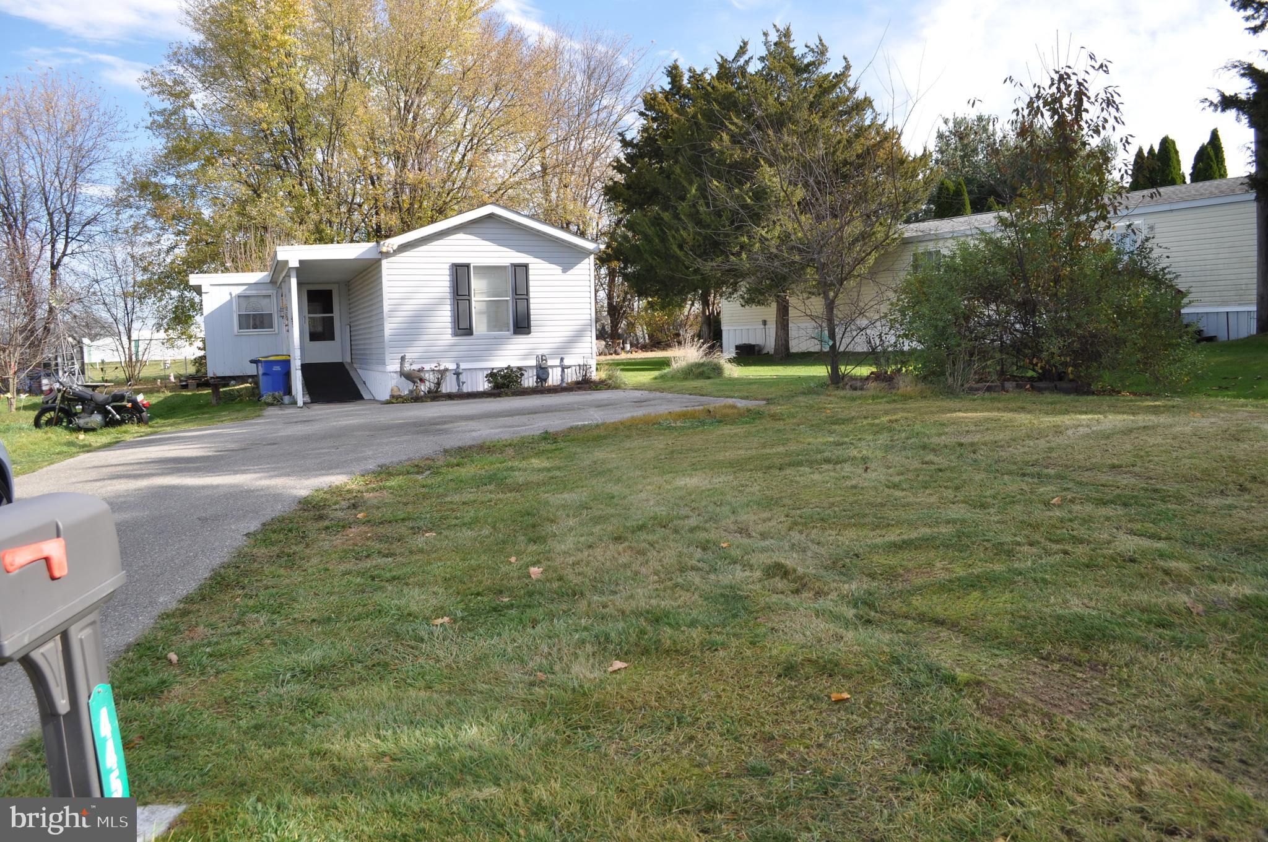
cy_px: 421
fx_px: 950
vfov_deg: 47.8
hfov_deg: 67.4
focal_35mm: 27
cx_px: 634
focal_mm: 18
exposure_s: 1/250
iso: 200
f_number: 8
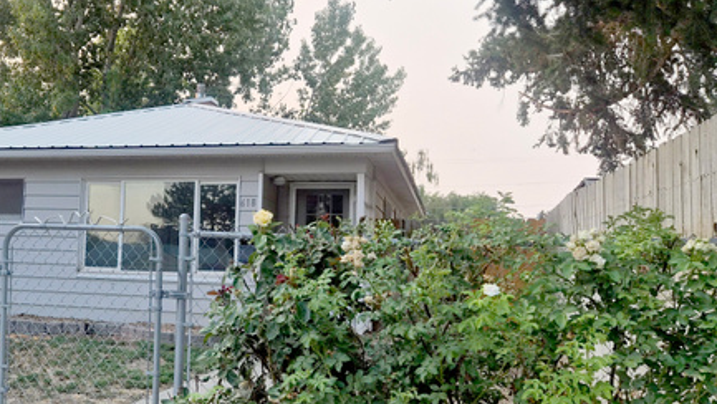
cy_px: 237
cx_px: 209
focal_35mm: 37
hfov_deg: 52.4
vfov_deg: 32.0
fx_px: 704
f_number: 1.8
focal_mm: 5.4
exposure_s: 1/1412
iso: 80
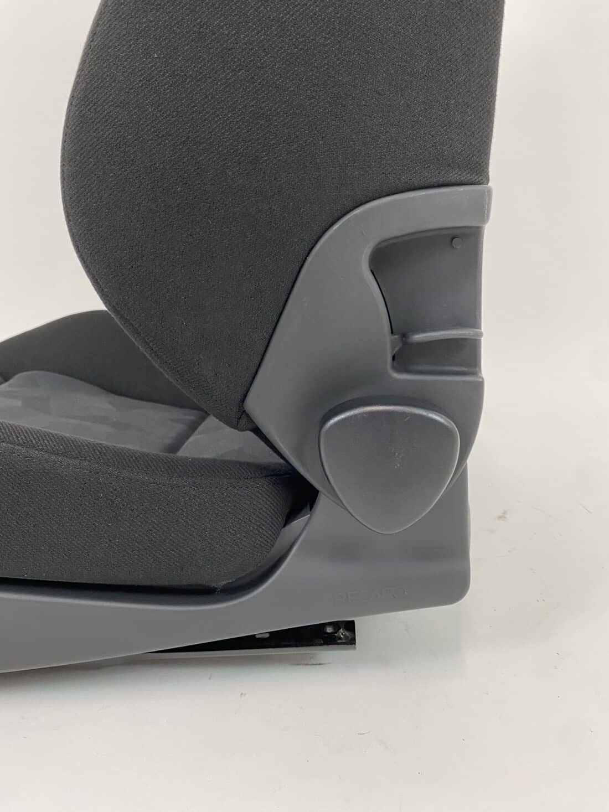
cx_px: 304
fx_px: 610
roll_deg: +0.2
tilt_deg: -12.1
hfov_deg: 53.1
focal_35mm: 26
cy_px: 406
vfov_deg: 67.3
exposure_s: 1/50
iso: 100
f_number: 1.8
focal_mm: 4.25
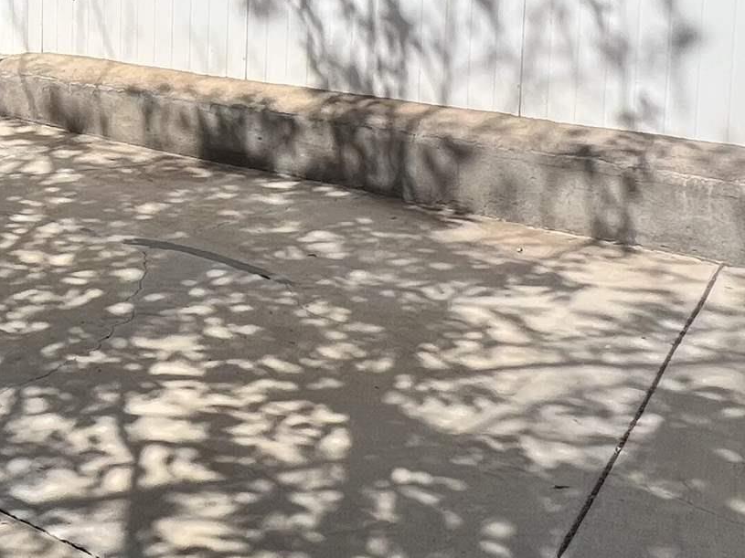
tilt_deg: -4.8
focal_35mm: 49
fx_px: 1054
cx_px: -118
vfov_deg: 27.1
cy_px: -63
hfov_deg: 32.9
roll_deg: +0.0
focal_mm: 1.57
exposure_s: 1/2732
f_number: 1.8
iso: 32
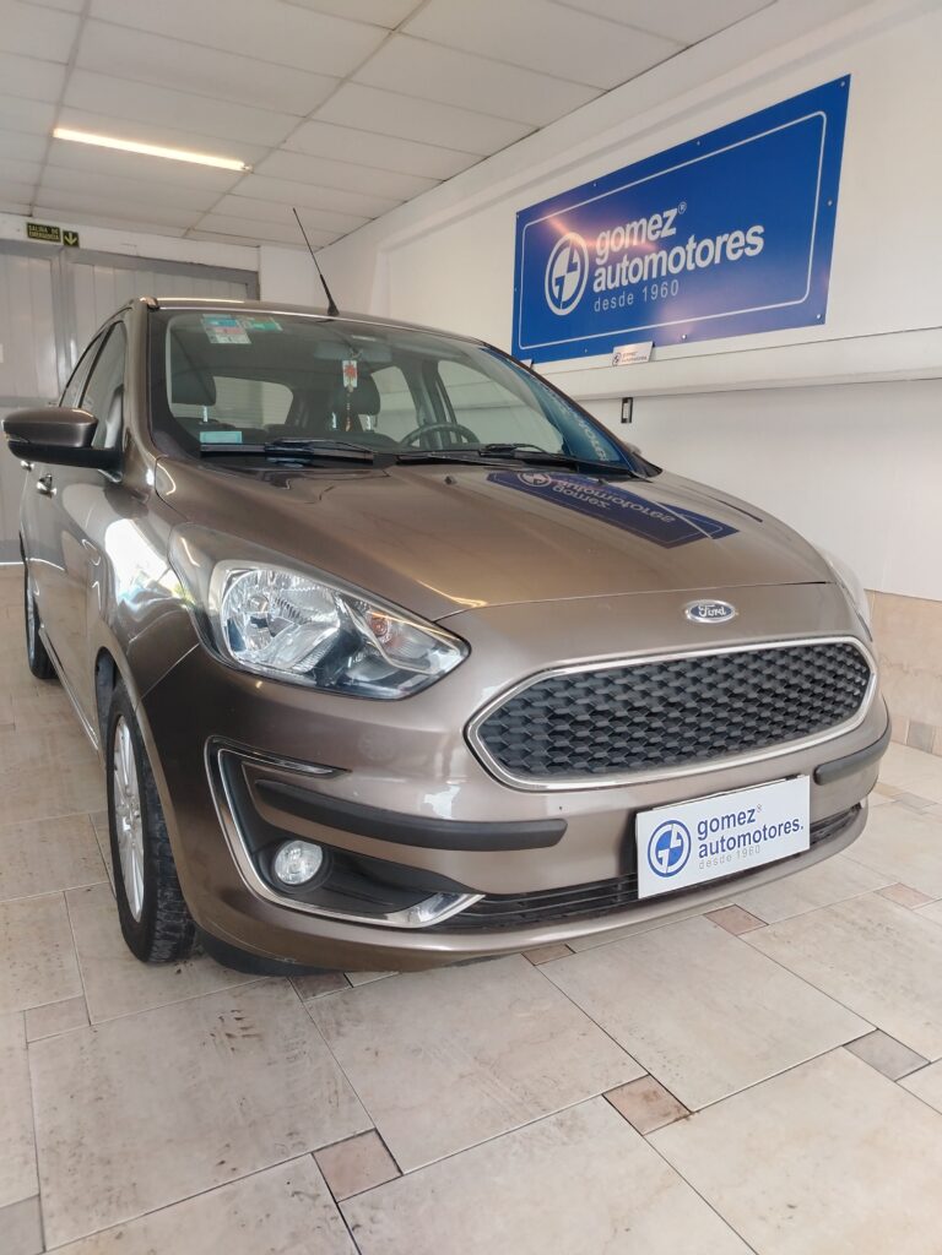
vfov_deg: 71.6
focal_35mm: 24
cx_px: 471
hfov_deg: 56.8
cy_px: 628
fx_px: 871
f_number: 1.75
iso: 378
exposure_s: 1/50
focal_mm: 5.25
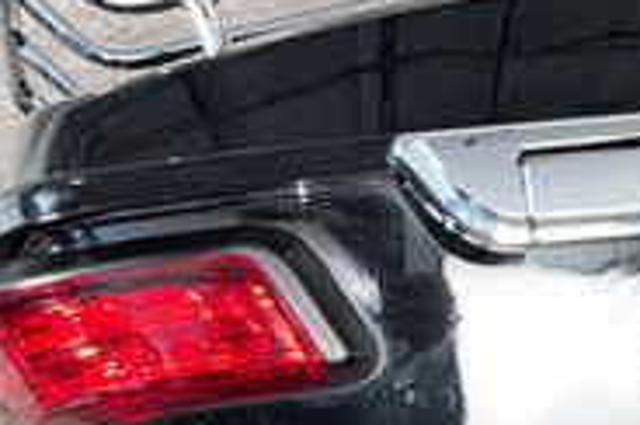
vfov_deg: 14.0
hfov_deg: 20.8
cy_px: 742
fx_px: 1544
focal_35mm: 87
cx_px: 887
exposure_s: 1/15
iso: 64
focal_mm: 6.76
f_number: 1.78
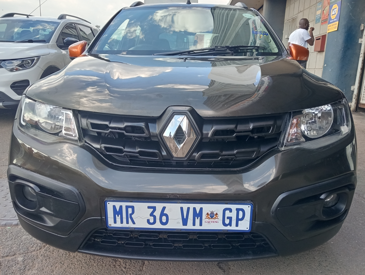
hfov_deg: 63.4
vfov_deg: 49.9
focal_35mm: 28
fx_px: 296
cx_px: 182
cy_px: 138
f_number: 1.8
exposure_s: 1/1070
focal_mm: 3.98
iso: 100
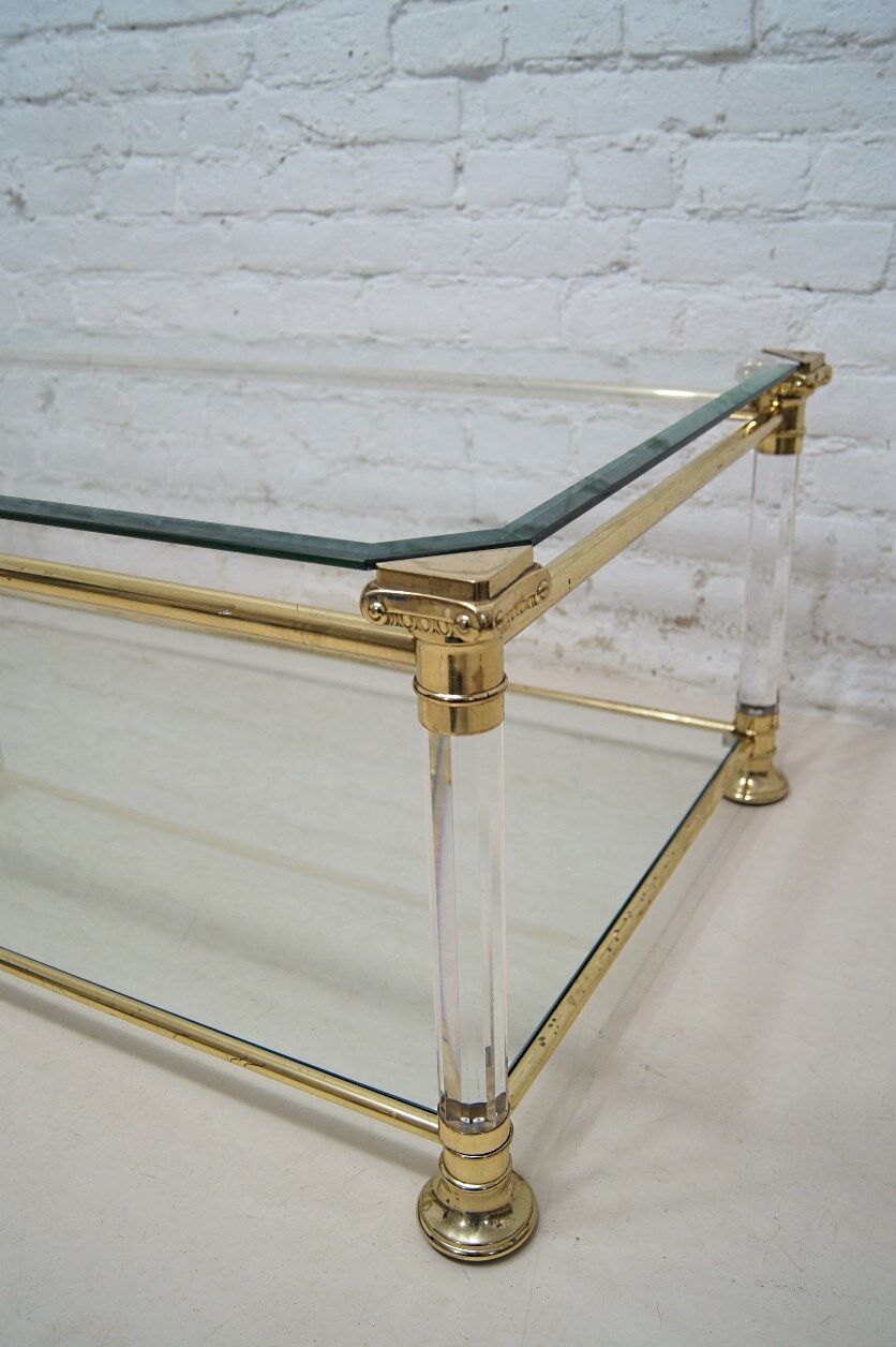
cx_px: 448
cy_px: 674
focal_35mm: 30
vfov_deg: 62.0
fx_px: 1121
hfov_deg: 43.6
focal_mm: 20
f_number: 4
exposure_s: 1/125
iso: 400
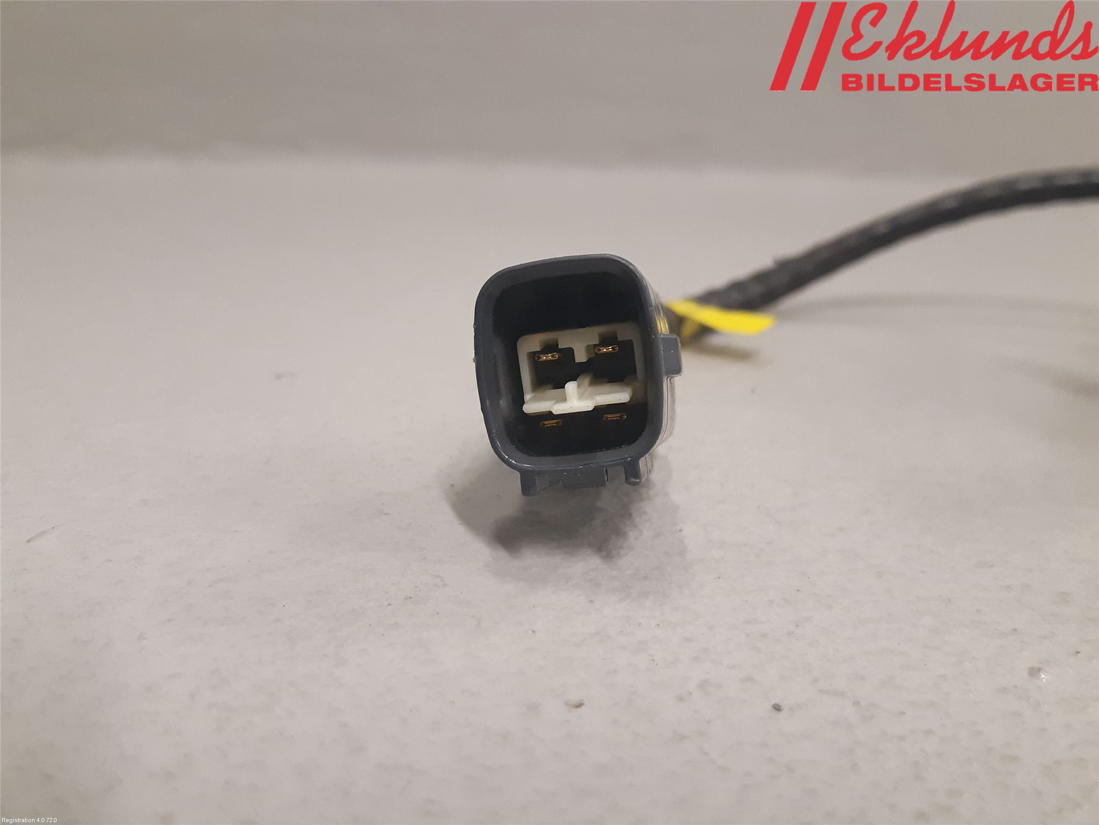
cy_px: 412
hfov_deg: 67.3
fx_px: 825
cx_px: 550
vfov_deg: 53.1
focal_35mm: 26
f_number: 1.7
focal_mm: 3.93
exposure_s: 1/50
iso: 250
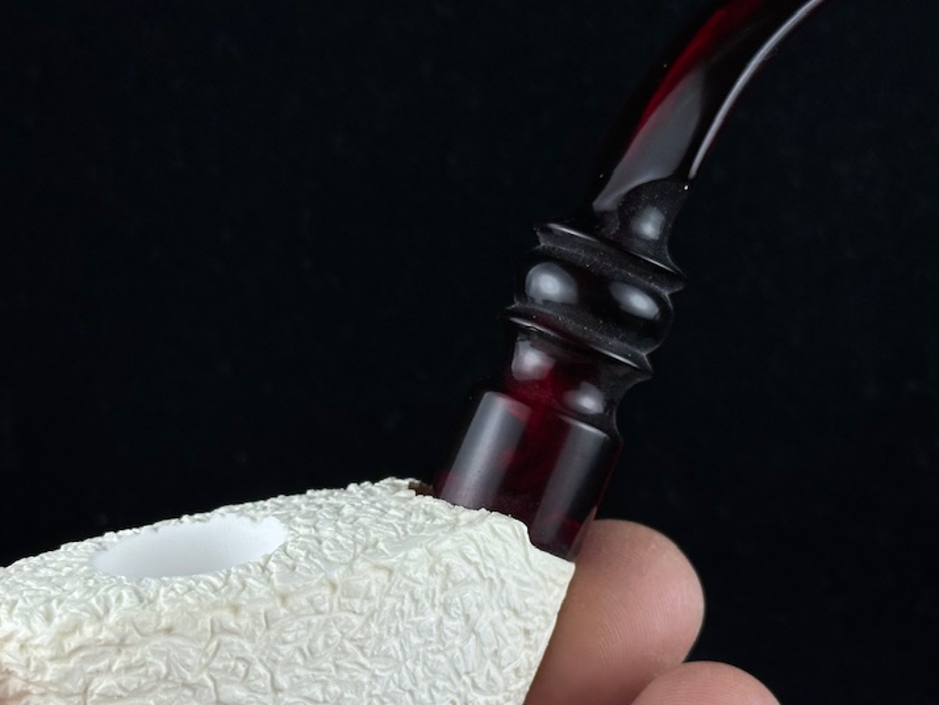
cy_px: 435
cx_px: 470
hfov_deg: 22.8
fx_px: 2334
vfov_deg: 17.2
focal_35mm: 86
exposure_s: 1/615
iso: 64
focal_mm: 6.86
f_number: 1.78
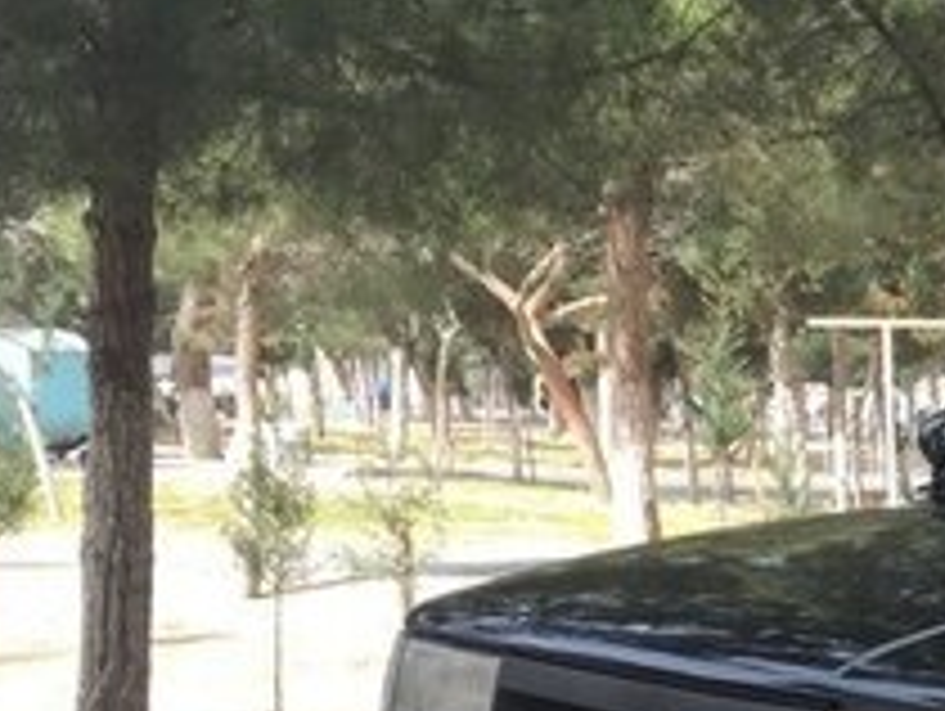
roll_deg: +0.1
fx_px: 2487
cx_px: 1300
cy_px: 844
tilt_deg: -10.8
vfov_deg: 15.7
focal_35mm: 91
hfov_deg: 19.5
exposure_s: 1/353
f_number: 2.2
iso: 32
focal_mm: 4.15
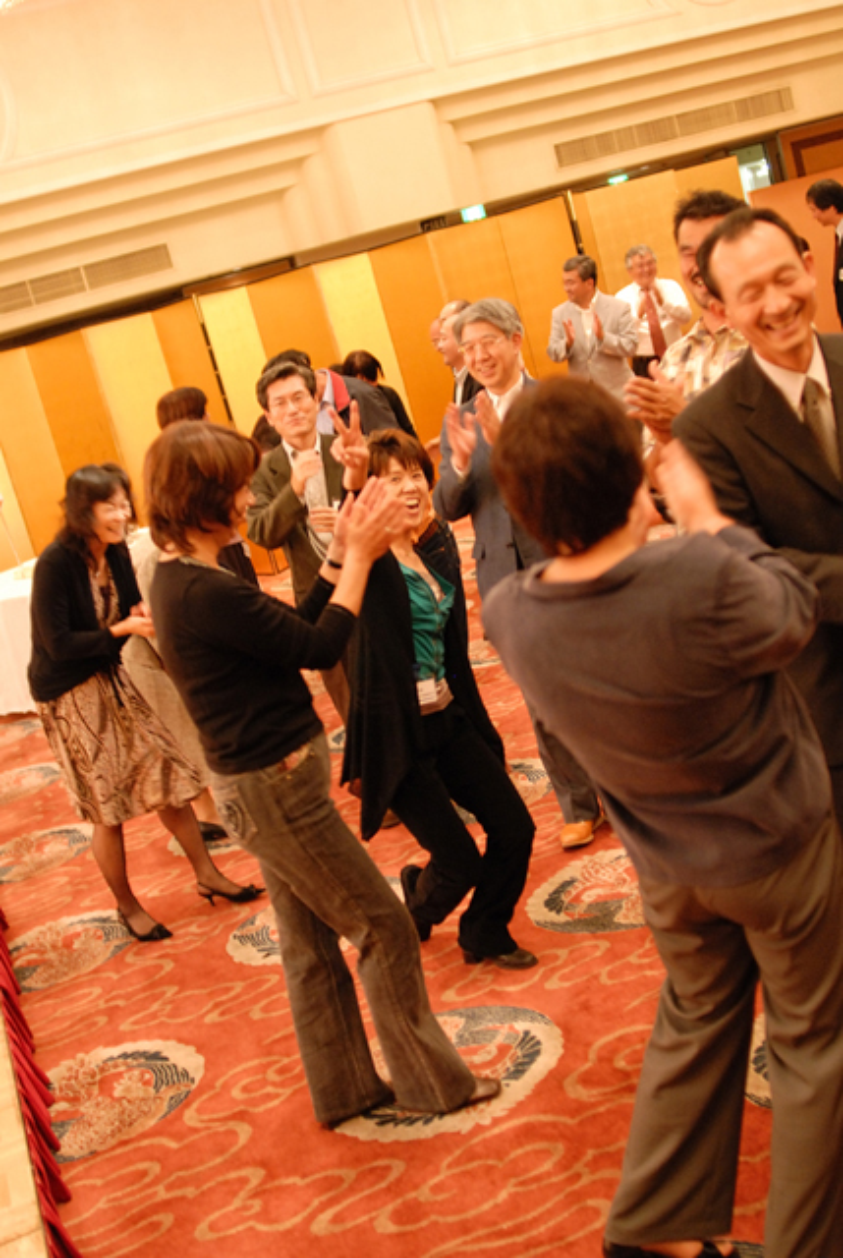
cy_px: 629
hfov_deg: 32.0
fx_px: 1470
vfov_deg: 46.3
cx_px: 422
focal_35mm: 42
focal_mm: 28
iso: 800
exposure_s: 1/60
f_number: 2
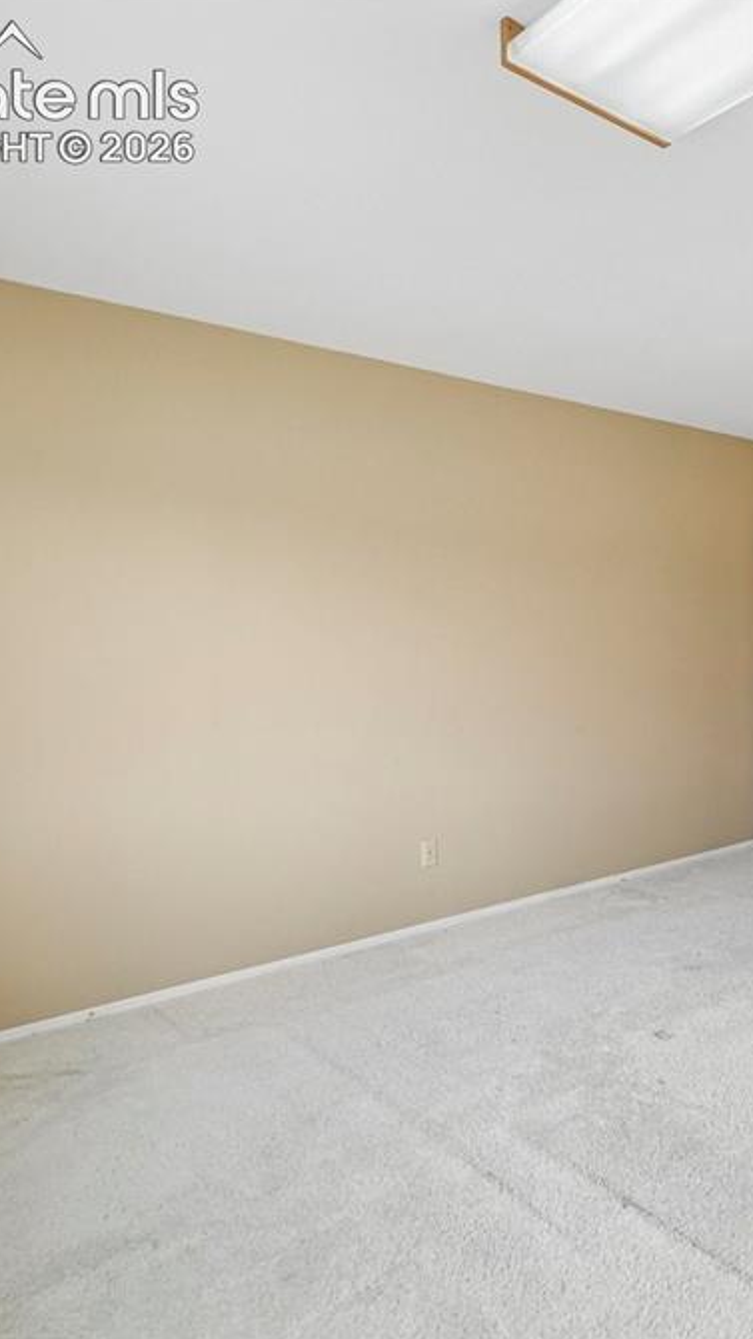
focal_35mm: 24
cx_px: 831
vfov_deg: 76.3
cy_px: 668
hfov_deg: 39.1
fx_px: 852
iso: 800
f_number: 8
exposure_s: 1/30
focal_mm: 10
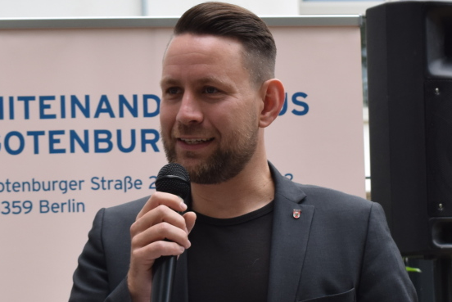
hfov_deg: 11.2
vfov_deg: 7.5
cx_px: 261
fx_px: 2304
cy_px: 172
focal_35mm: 183
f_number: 8
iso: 280
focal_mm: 45
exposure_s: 1/250
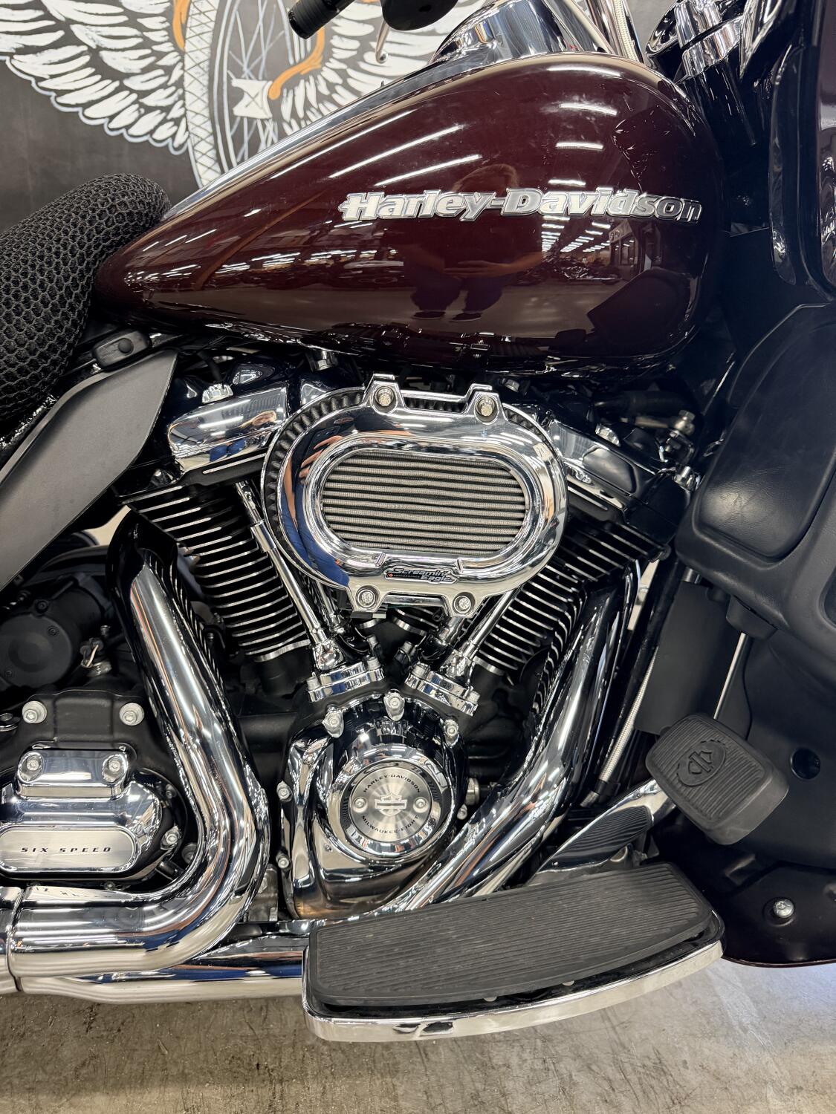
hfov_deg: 56.8
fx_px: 773
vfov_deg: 71.6
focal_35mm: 24
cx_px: 418
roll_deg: -4.1
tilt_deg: -23.0
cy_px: 557
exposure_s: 1/60
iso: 400
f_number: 1.78
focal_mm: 6.76
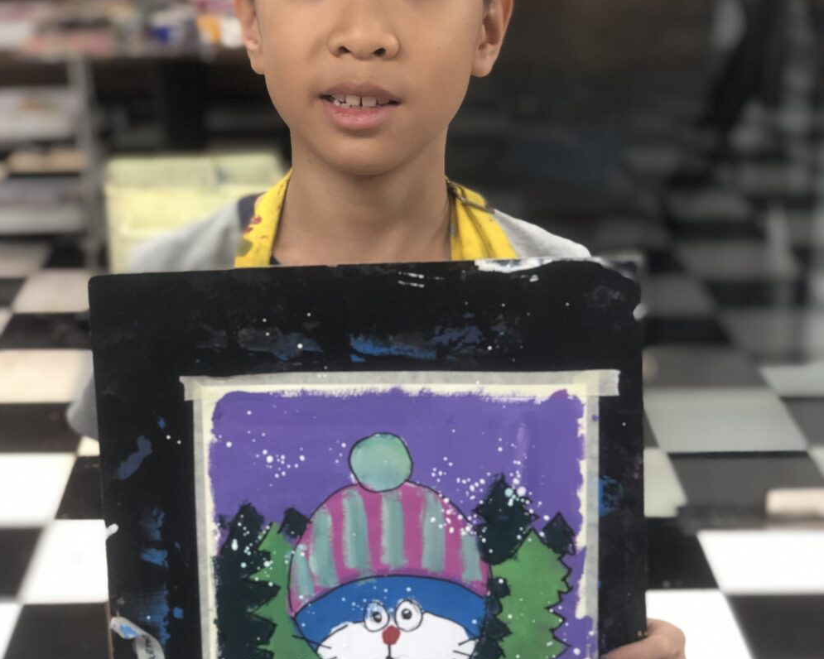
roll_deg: -0.2
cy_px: 365
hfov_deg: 27.9
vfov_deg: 22.5
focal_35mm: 68
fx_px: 1658
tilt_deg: -20.7
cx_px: 412
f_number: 2.4
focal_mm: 6
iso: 100
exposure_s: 1/50
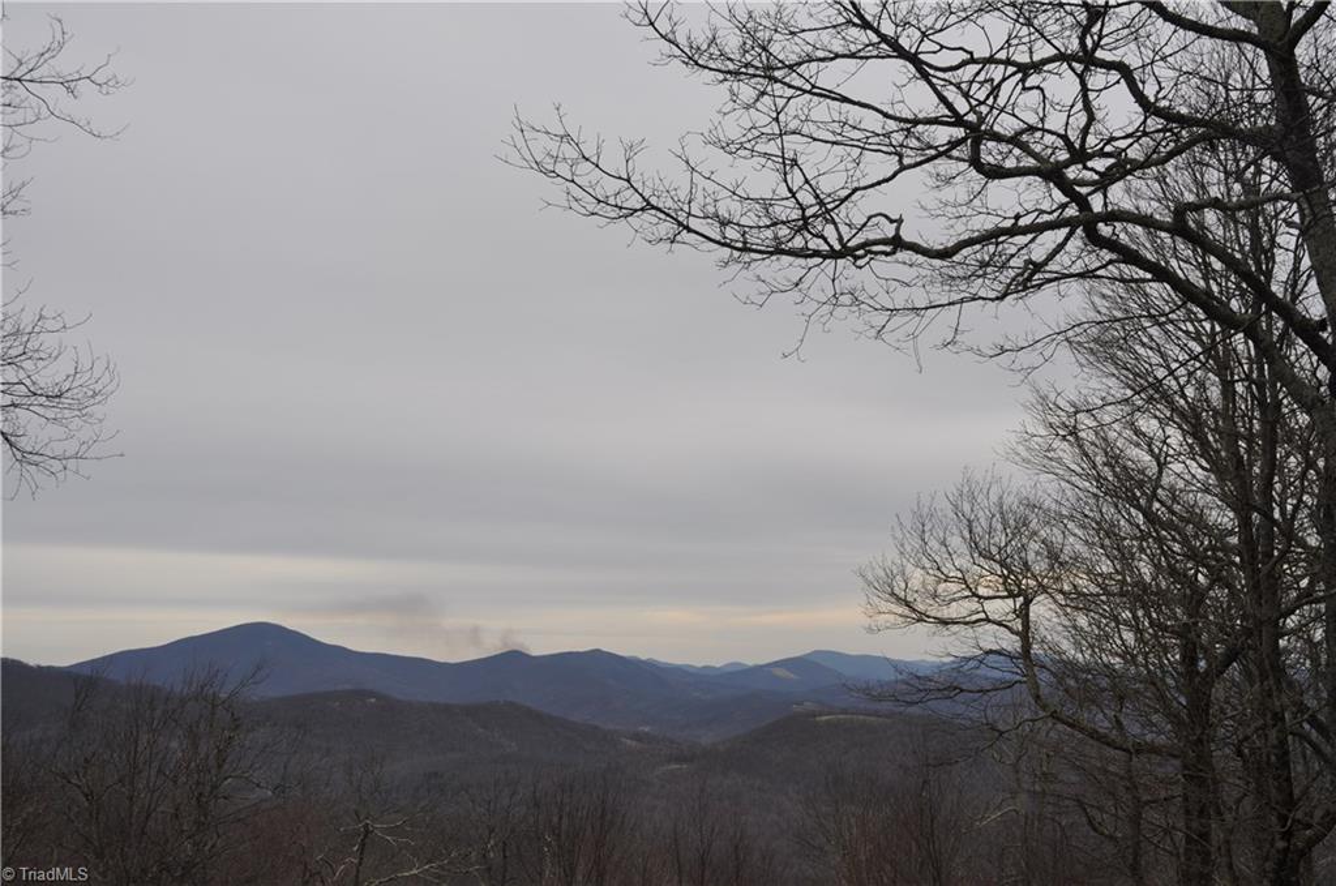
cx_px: 668
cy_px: 443
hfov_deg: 51.4
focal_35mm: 38
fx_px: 1389
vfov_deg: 35.4
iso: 200
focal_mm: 25
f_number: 9
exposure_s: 1/320
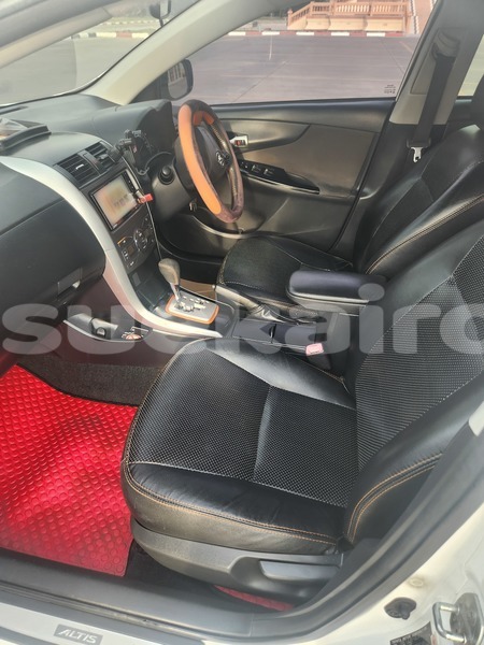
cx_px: 242
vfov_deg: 73.9
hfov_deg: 58.9
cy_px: 322
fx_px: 429
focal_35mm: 23
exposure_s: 1/180
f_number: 1.8
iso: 100
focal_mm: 5.4
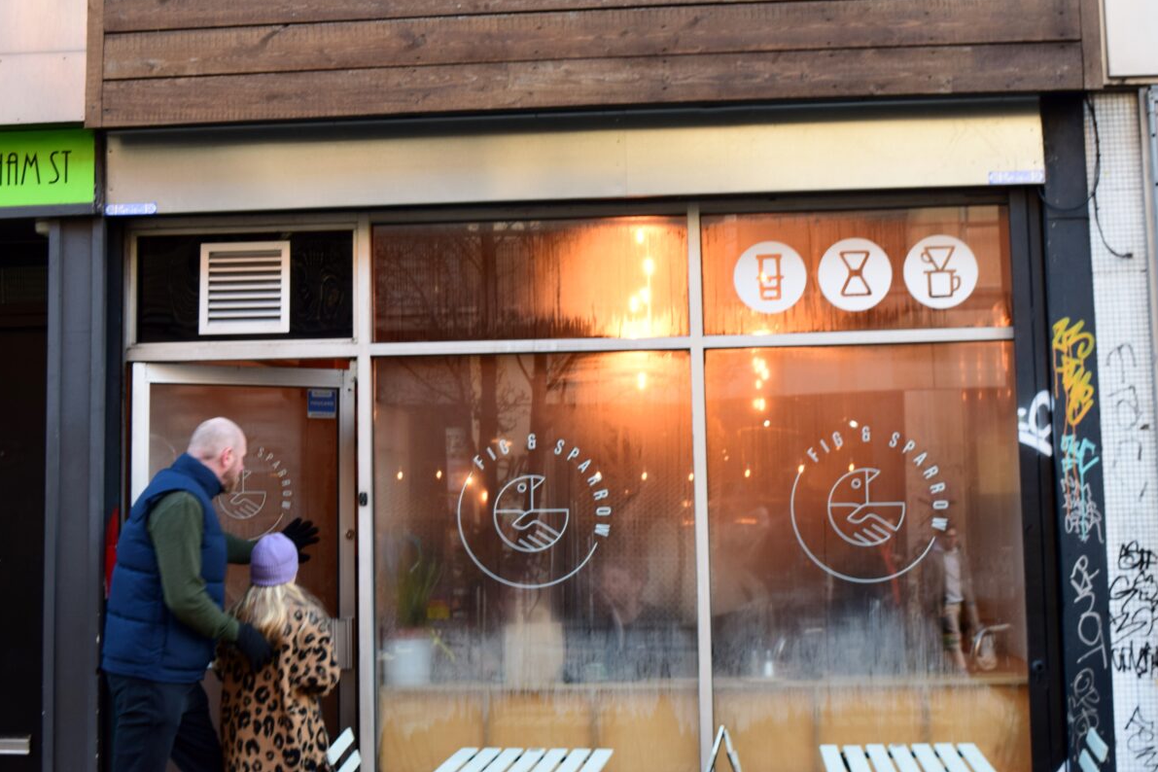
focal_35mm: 53
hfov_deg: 37.7
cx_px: 648
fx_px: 1692
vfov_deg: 25.7
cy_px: 337
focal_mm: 29
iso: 400
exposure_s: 1/40
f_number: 7.1
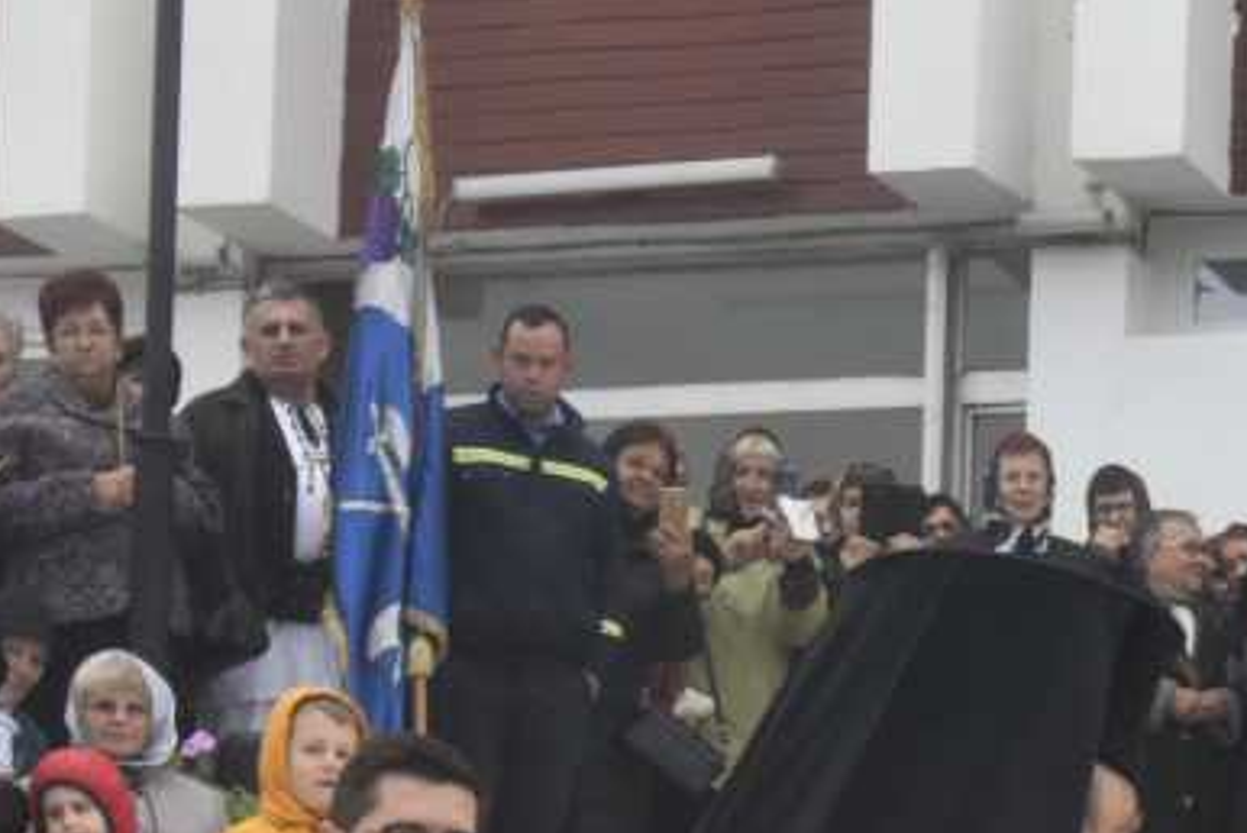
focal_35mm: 159
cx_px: 1434
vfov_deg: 8.4
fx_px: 5512
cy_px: 1438
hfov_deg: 12.6
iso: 500
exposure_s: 1/160
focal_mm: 32
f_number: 9
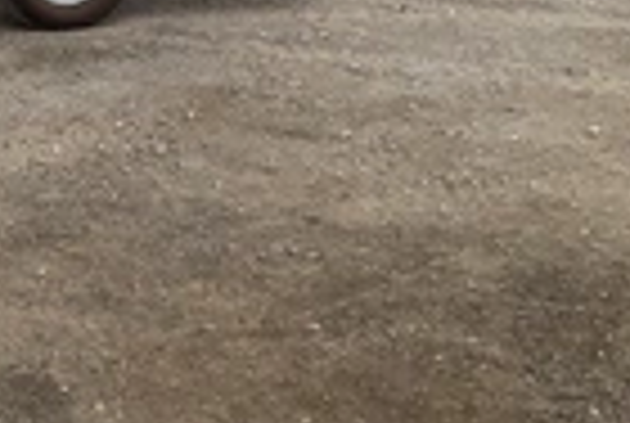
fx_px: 1508
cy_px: -126
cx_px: -243
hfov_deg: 20.9
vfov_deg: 15.2
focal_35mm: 86
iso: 25
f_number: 1.8
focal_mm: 3
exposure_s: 1/1035
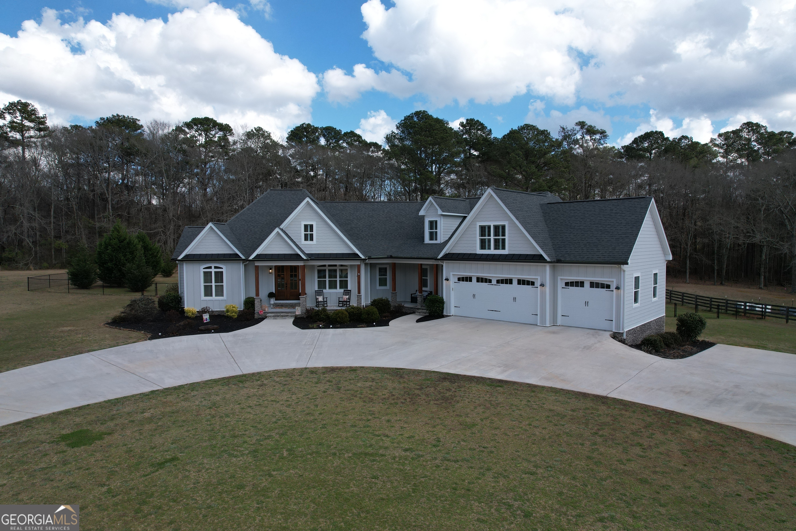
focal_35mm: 22
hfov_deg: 78.6
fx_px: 486
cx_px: 398
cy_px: 266
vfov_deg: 57.2
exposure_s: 1/1600
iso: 100
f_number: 2.8
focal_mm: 8.38
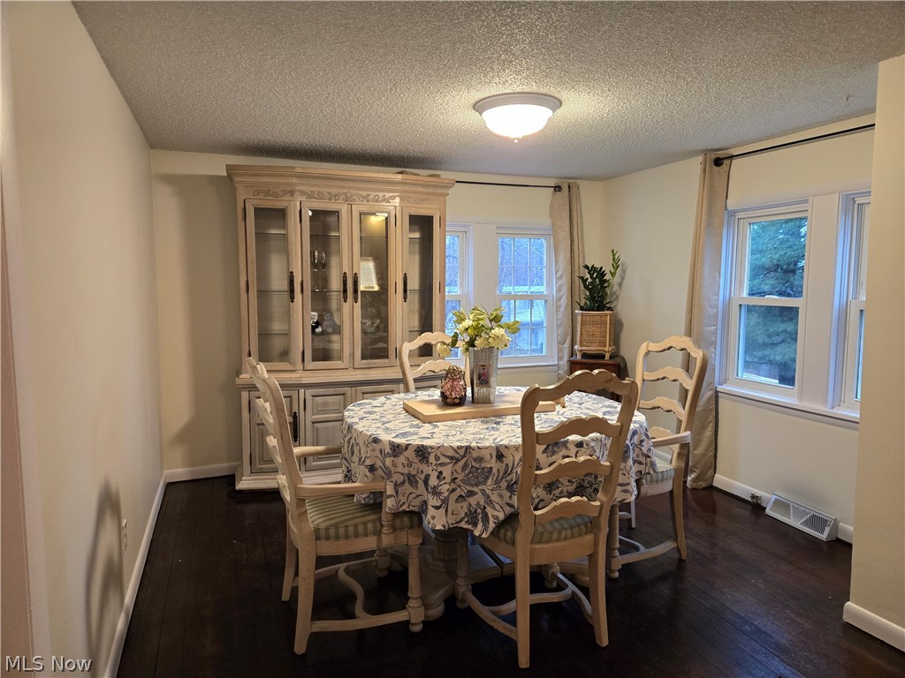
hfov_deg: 73.9
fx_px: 601
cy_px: 339
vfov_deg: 58.9
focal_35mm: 23
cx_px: 452
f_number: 1.8
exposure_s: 1/120
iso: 400
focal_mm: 5.4
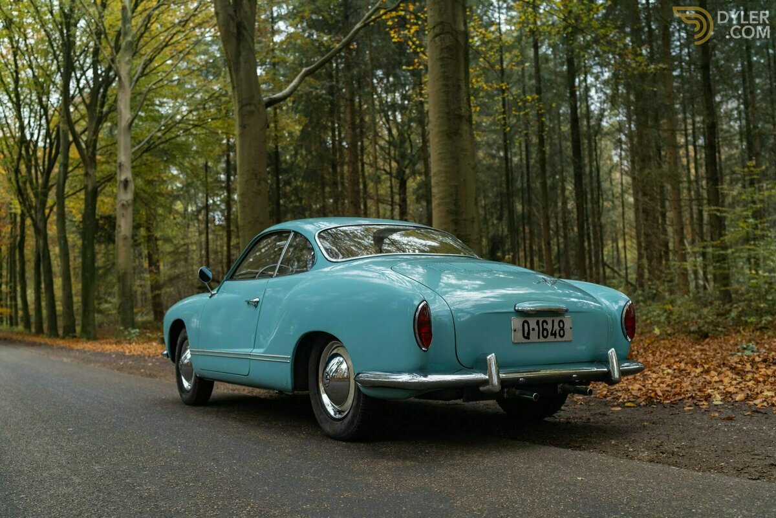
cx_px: 388
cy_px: 259
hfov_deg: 54.4
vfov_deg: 37.9
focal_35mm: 35
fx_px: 754
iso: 640
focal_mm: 35
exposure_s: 1/80
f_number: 3.5
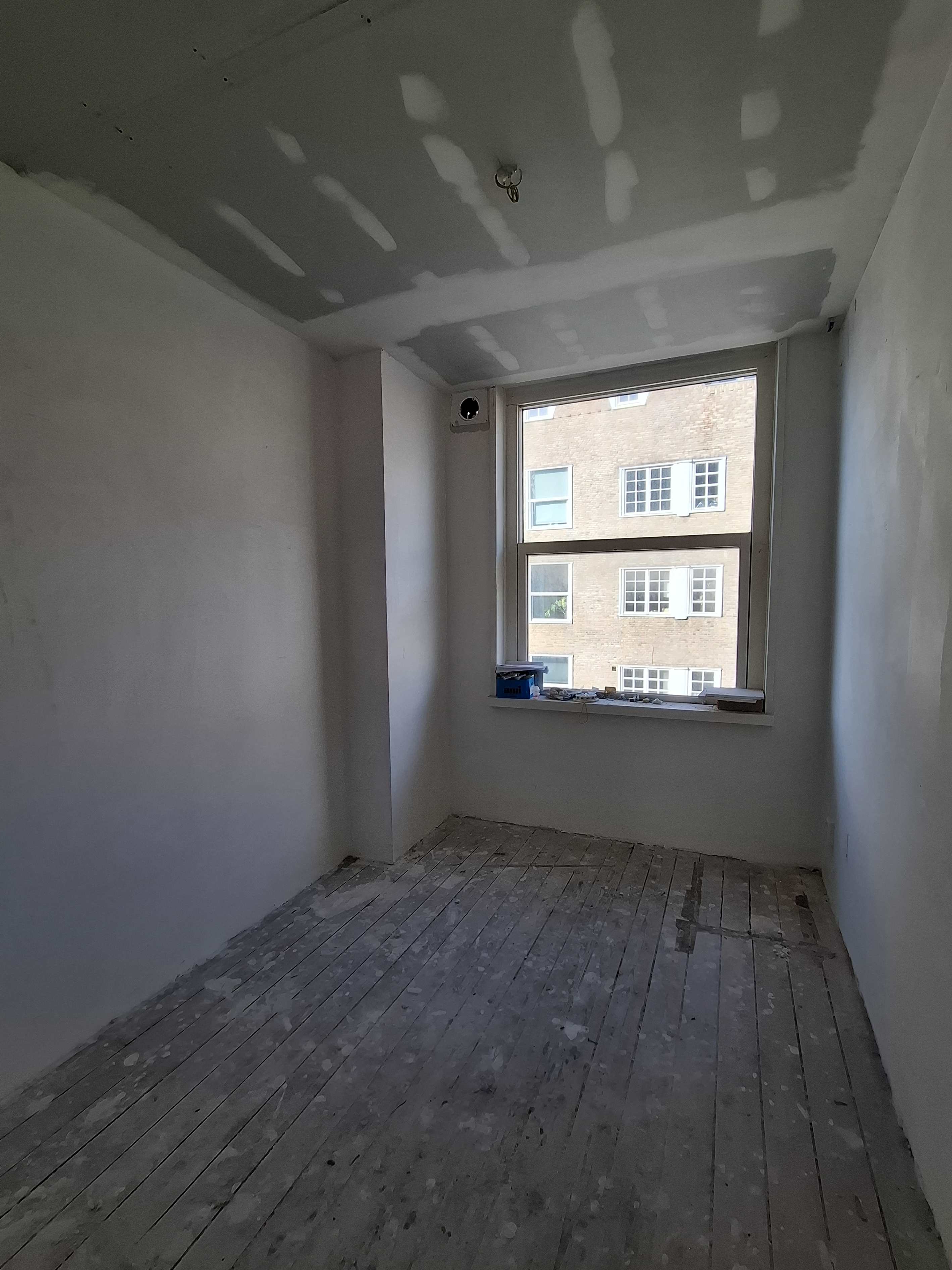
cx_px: 502
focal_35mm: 14
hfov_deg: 85.6
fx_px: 513
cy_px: 619
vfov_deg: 102.0
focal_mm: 1.74
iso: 40
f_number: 2.2
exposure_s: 1/214
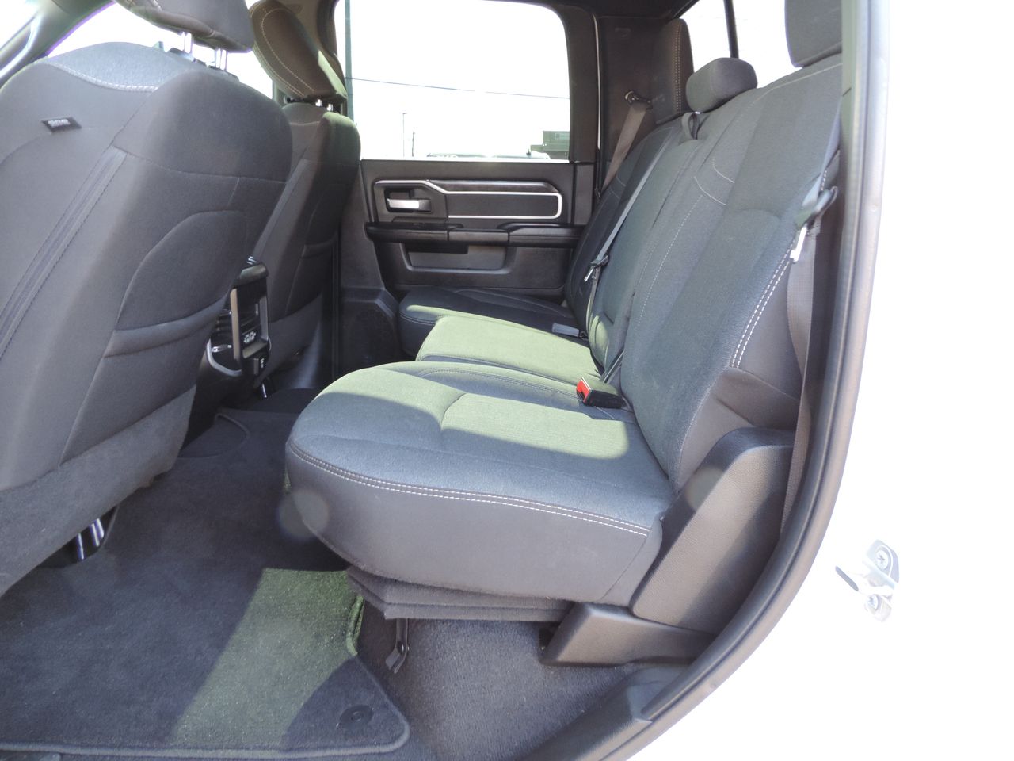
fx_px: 703
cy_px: 380
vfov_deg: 56.8
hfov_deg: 71.6
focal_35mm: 24
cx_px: 507
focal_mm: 4.3
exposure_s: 1/30
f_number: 3
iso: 280
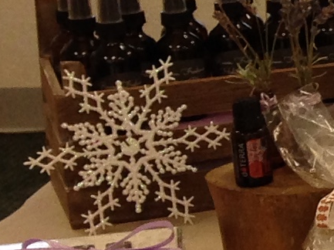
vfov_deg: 6.0
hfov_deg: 7.1
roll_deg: +0.0
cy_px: 54
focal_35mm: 249
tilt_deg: -14.6
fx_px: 2401
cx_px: 992
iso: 64
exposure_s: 1/60
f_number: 2.4
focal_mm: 4.12
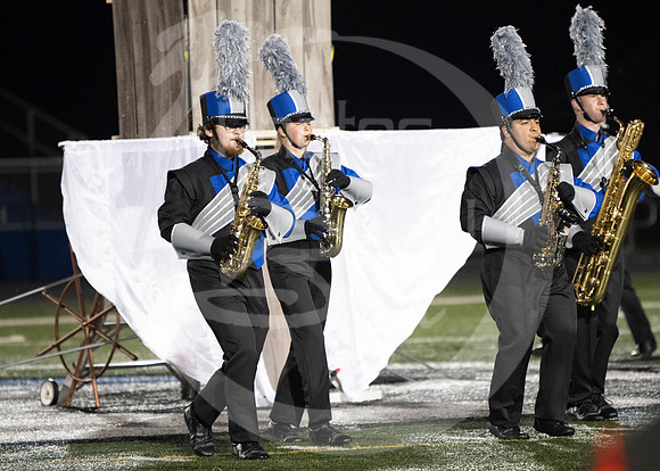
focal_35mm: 329
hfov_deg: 6.1
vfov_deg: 4.4
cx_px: 410
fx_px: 6165
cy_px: 249
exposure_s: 1/640
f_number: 2.8
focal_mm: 200
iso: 4000
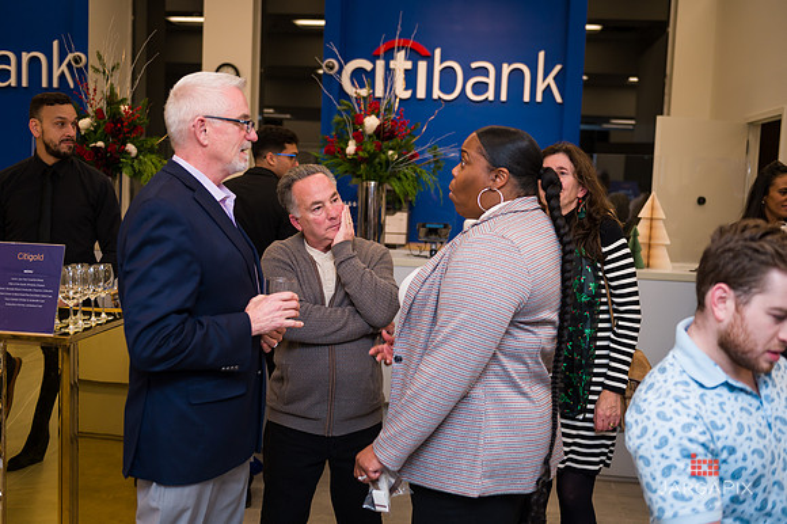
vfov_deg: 35.0
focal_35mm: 38
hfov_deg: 50.7
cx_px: 394
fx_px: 830
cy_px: 262
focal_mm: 38
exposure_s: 1/200
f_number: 3.2
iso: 400
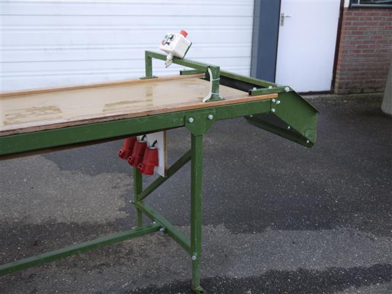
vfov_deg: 36.0
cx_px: 196
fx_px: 453
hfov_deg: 46.8
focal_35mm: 40
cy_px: 147
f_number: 4.5
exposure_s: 1/125
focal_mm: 20
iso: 100
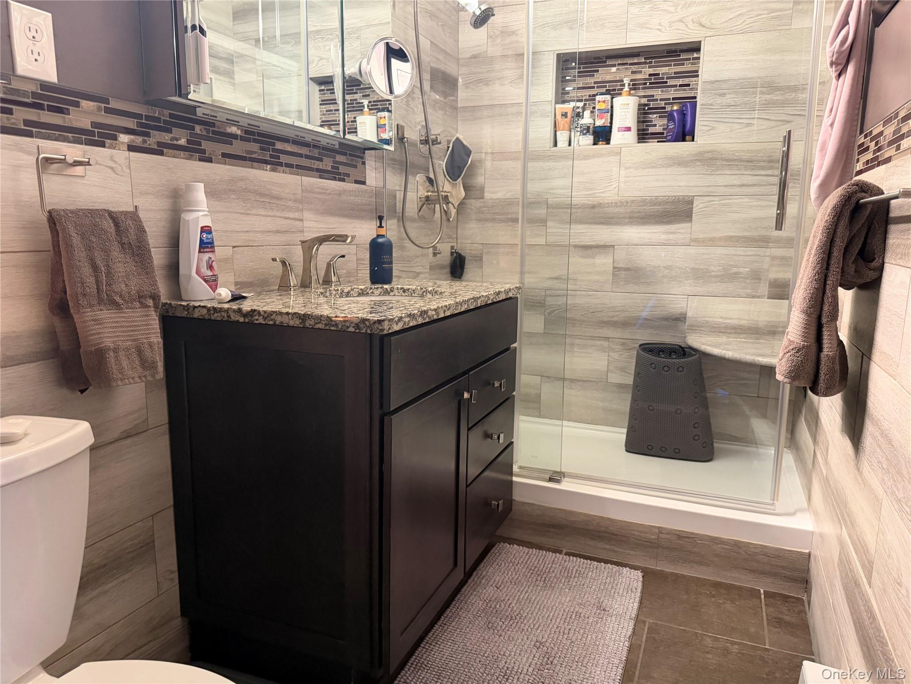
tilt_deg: -9.8
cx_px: 456
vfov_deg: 56.8
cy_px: 342
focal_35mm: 24
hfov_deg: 71.6
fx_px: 632
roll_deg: -0.3
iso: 800
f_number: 1.78
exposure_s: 1/60
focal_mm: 6.76
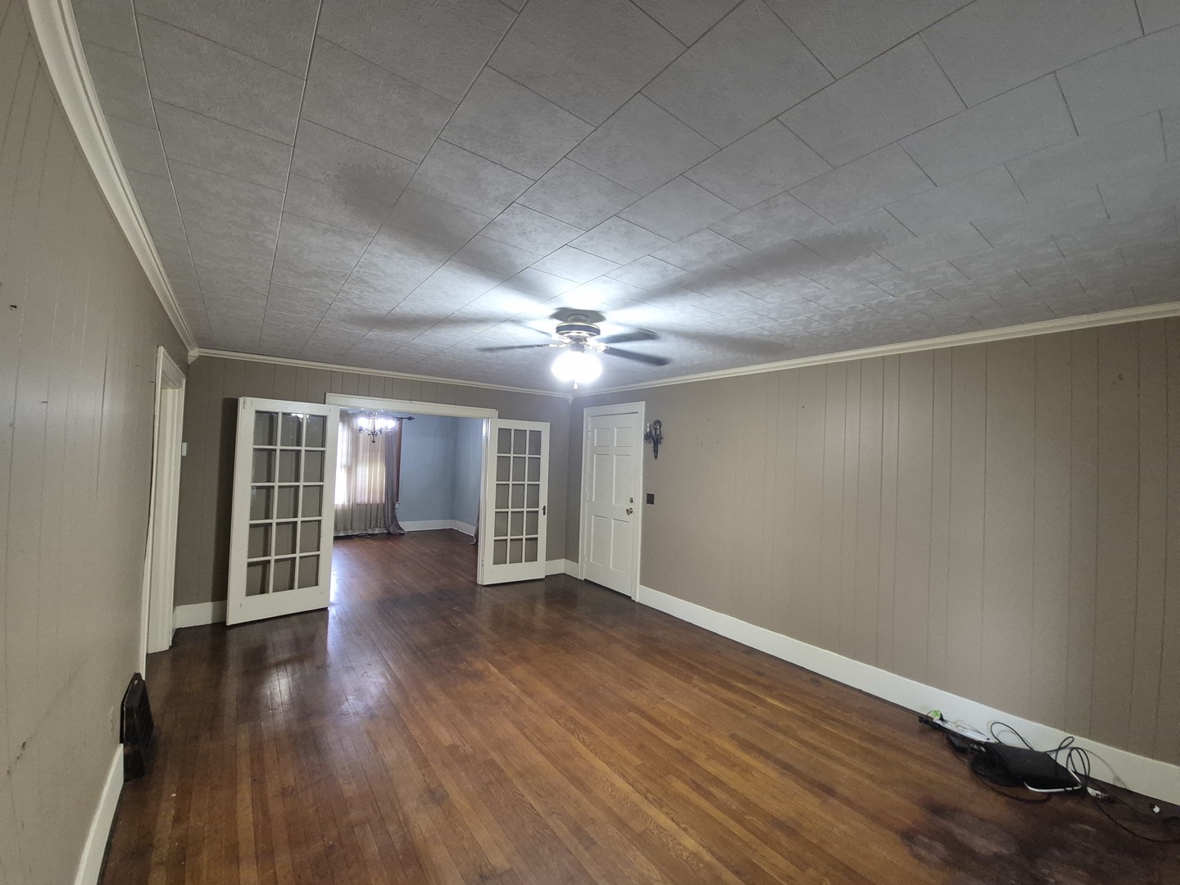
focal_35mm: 13
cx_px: 590
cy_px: 442
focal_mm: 1.74
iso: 400
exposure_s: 1/60
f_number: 2.2
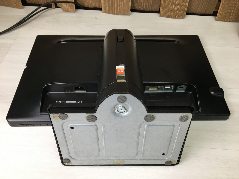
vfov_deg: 48.2
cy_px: 90
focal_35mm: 29
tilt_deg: -50.9
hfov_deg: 61.7
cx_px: 120
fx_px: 200
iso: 32
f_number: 2.2
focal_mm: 4.15
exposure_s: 1/33
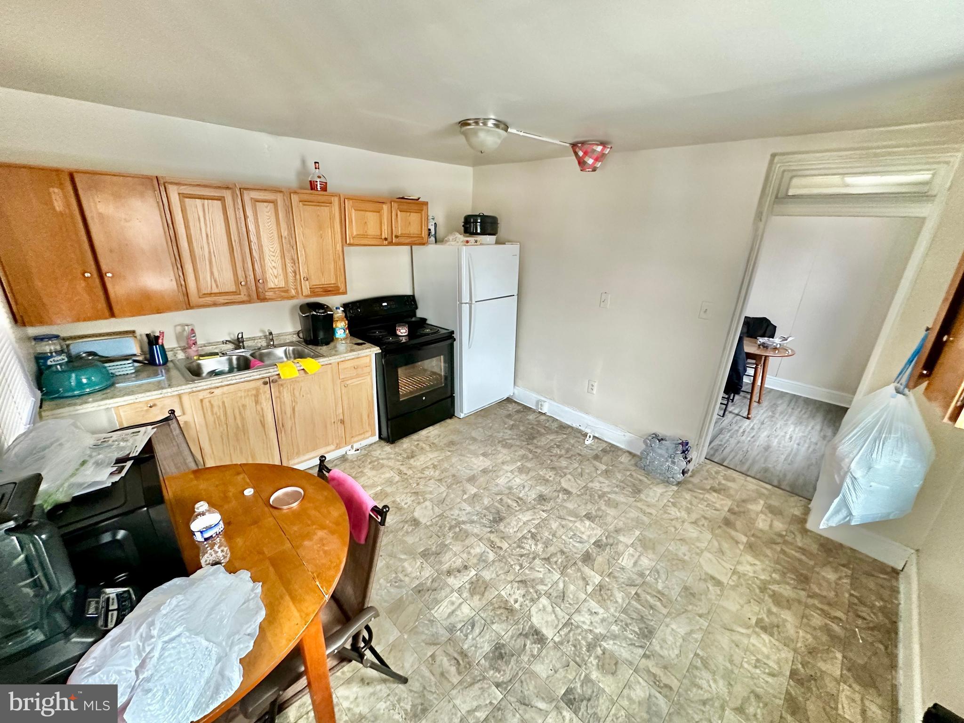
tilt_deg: -18.2
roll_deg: -3.1
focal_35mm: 14
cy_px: 362
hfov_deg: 102.1
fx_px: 390
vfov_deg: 85.7
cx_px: 482
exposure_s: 1/60
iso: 400
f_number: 2.2
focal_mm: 2.22
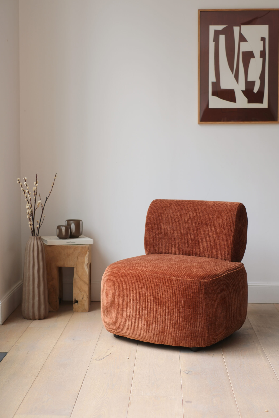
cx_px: 140
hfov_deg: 25.5
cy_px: 209
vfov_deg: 37.5
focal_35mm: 53
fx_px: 616
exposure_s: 1/52
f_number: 2.8
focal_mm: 35
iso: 200
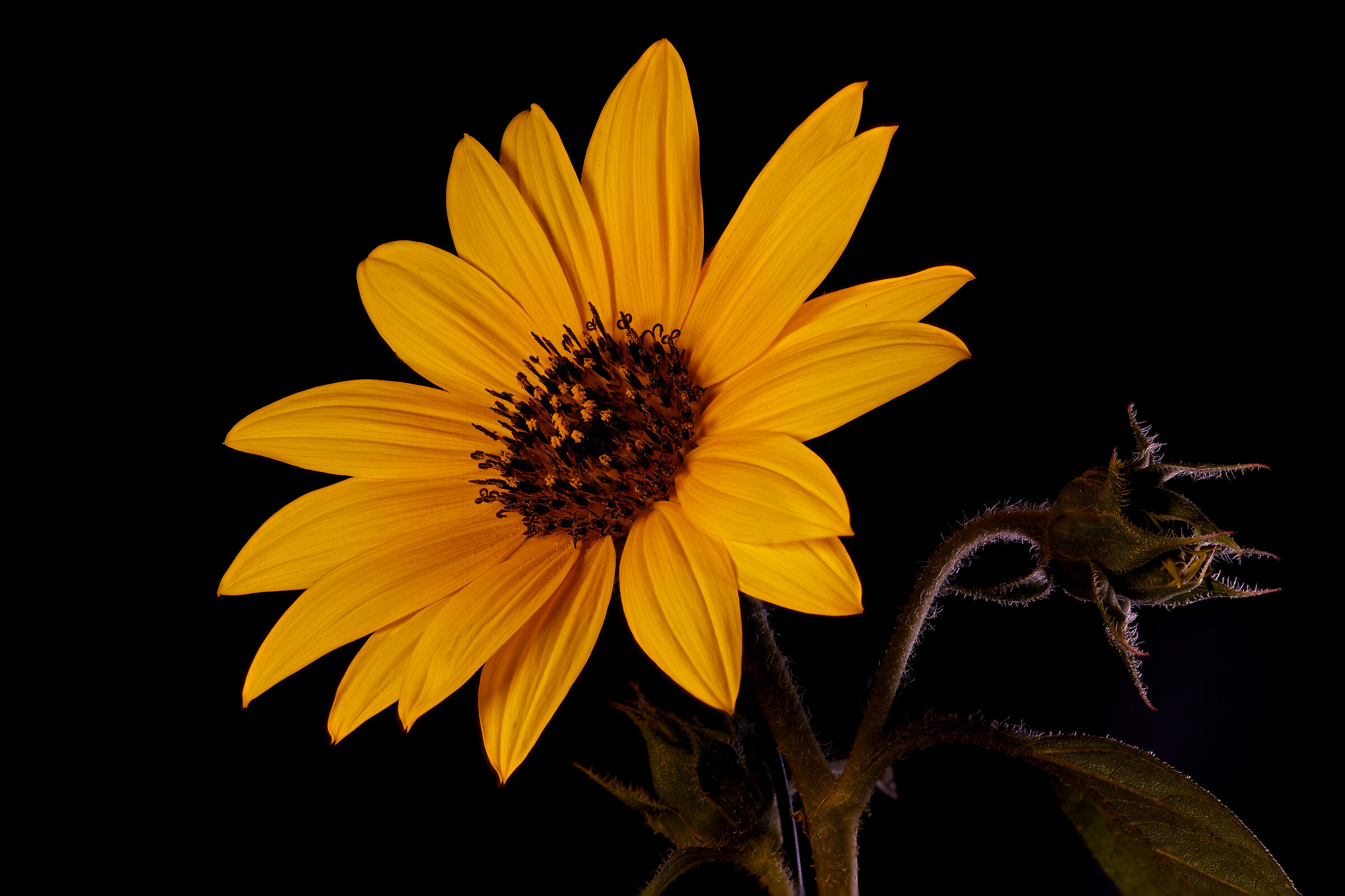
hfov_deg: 19.5
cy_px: 448
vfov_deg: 13.0
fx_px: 3922
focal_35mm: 105
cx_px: 672
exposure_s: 1/25
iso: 100
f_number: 10
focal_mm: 105
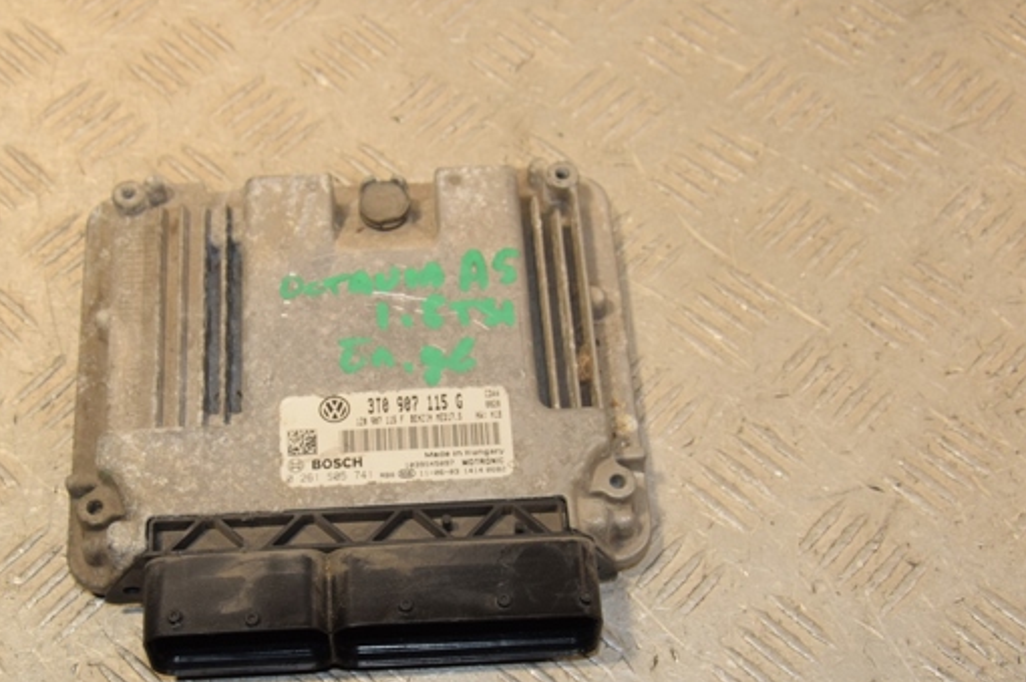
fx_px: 1822
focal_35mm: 64
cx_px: 416
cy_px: 396
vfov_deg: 21.2
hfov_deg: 31.4
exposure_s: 1/200
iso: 800
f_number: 8
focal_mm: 34
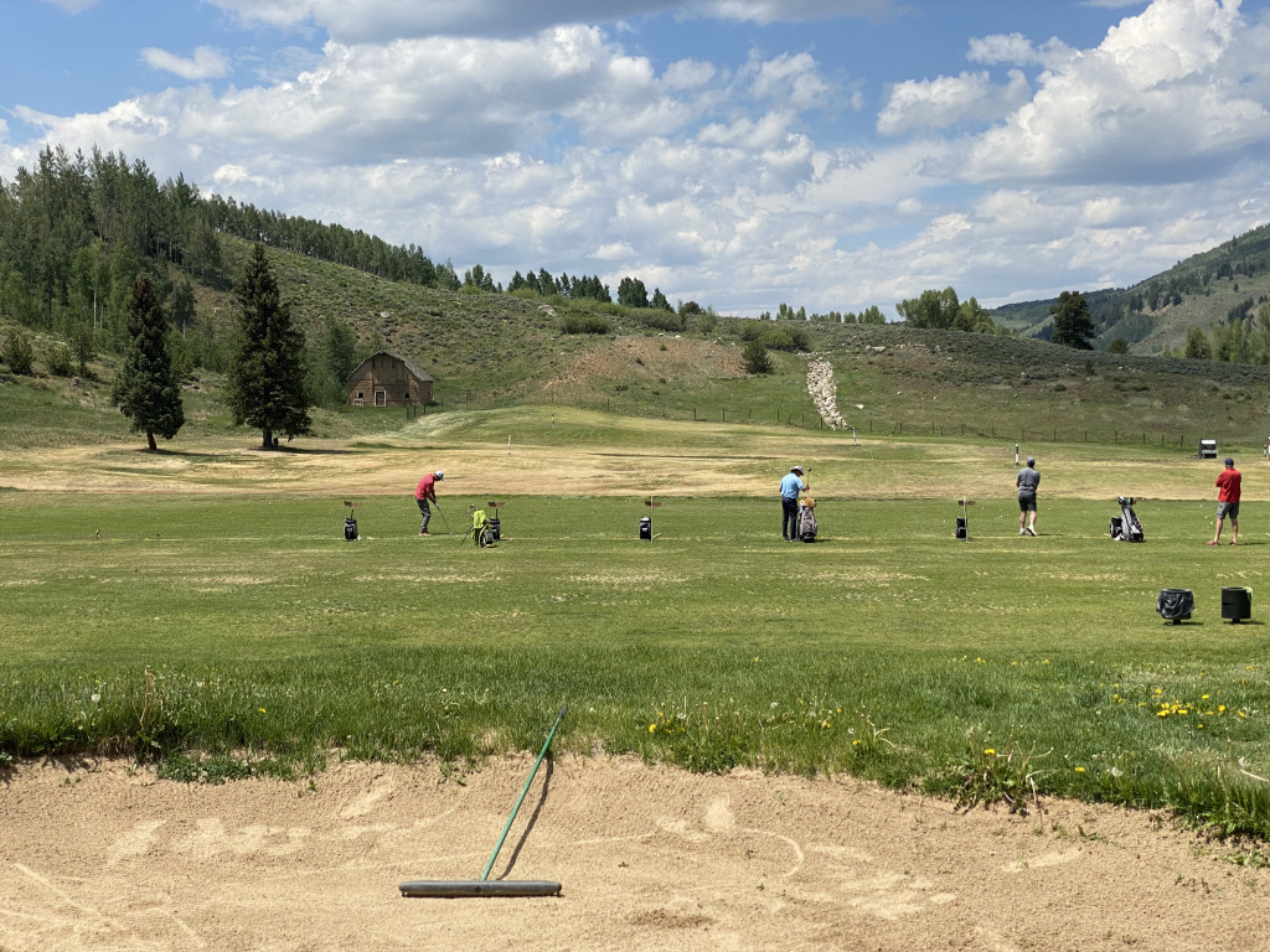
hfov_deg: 36.8
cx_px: 635
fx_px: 1908
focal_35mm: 52
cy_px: 476
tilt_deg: -1.3
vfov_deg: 28.0
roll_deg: +0.9
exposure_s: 1/2519
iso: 20
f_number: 2
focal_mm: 6
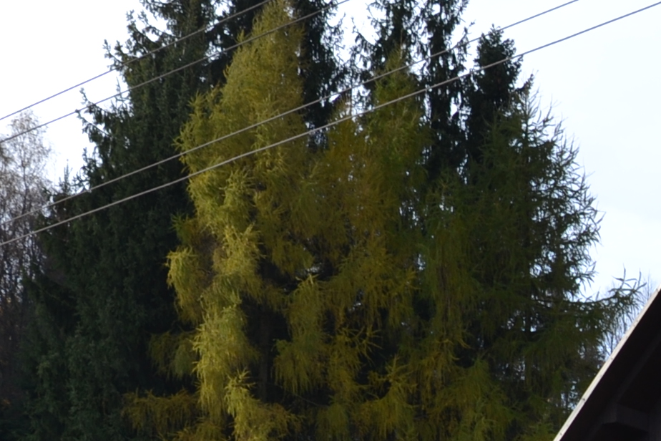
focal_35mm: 118
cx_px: 738
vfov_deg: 11.1
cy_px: 689
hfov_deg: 16.8
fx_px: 2164
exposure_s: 1/160
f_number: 6.3
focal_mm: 21
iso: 100
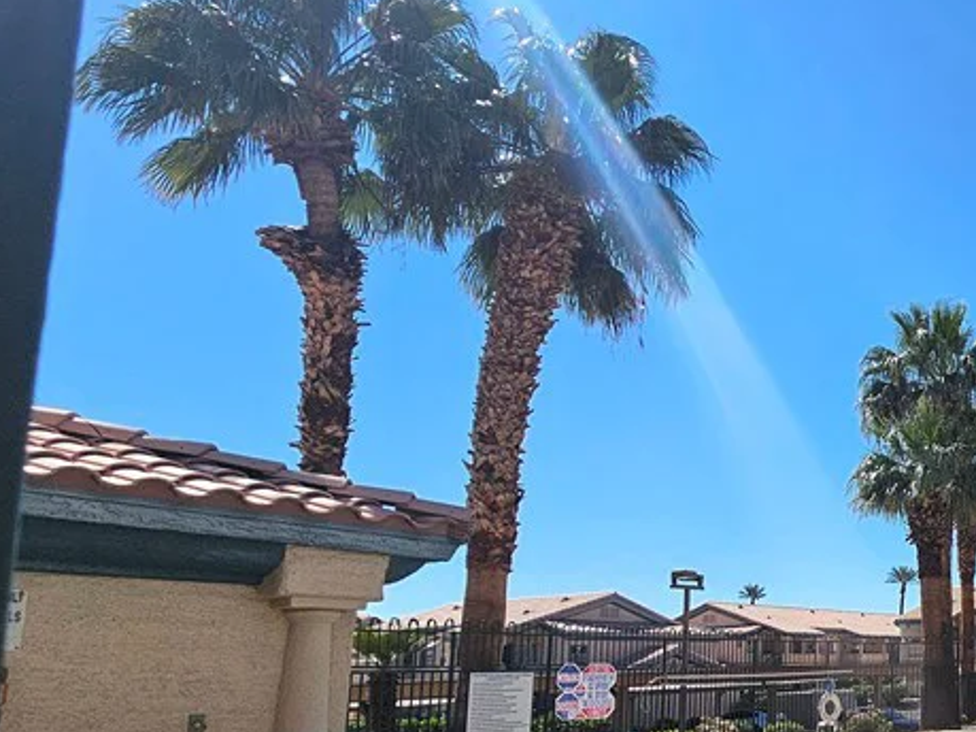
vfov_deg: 46.8
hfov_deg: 46.4
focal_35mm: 29
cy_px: 532
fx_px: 817
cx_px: 1063
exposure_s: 1/5000
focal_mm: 2.2
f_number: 2.2
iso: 50
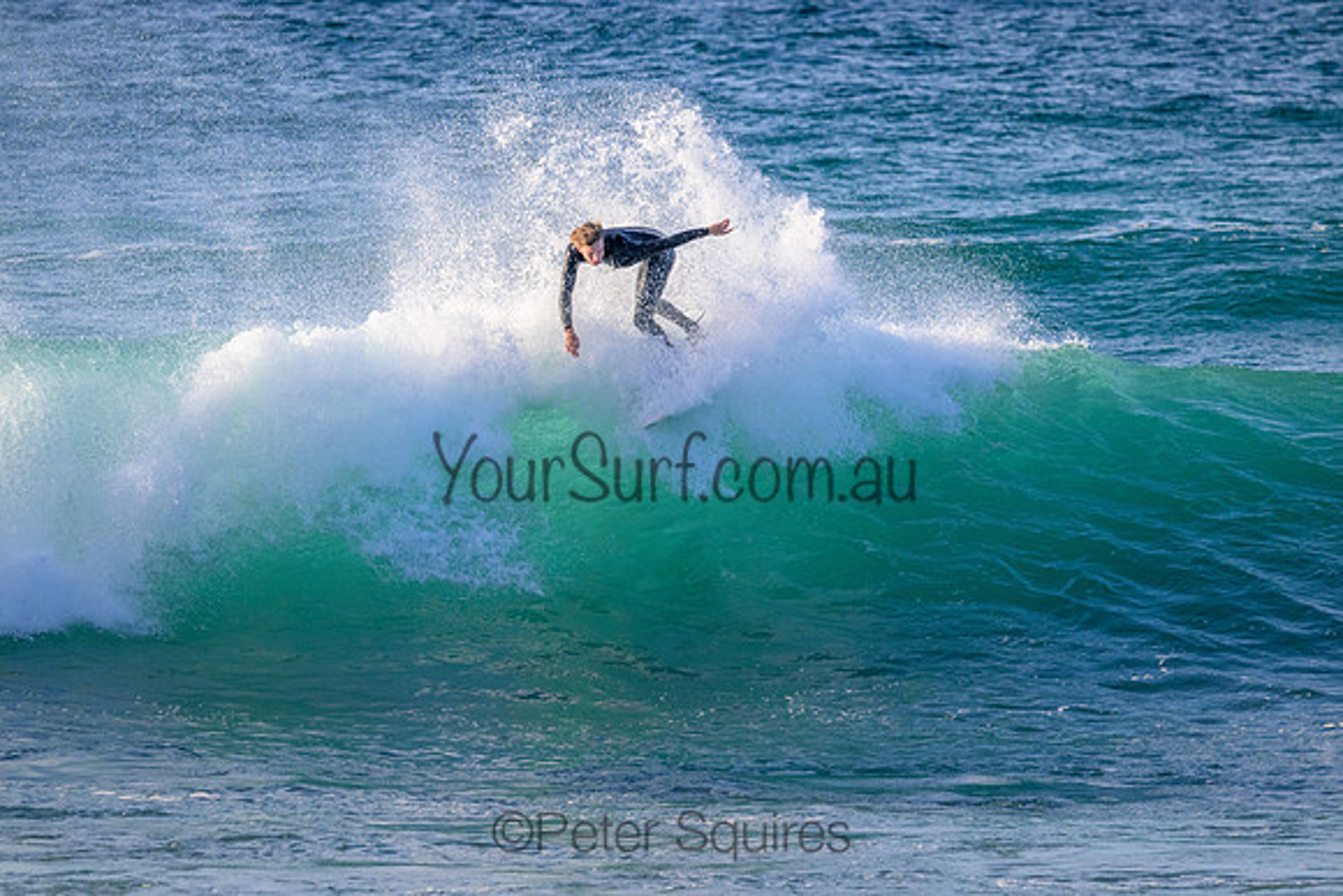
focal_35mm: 460
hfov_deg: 4.5
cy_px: 448
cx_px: 672
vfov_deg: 3.0
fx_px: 17164
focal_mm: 460
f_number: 10
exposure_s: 1/2000
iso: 2500
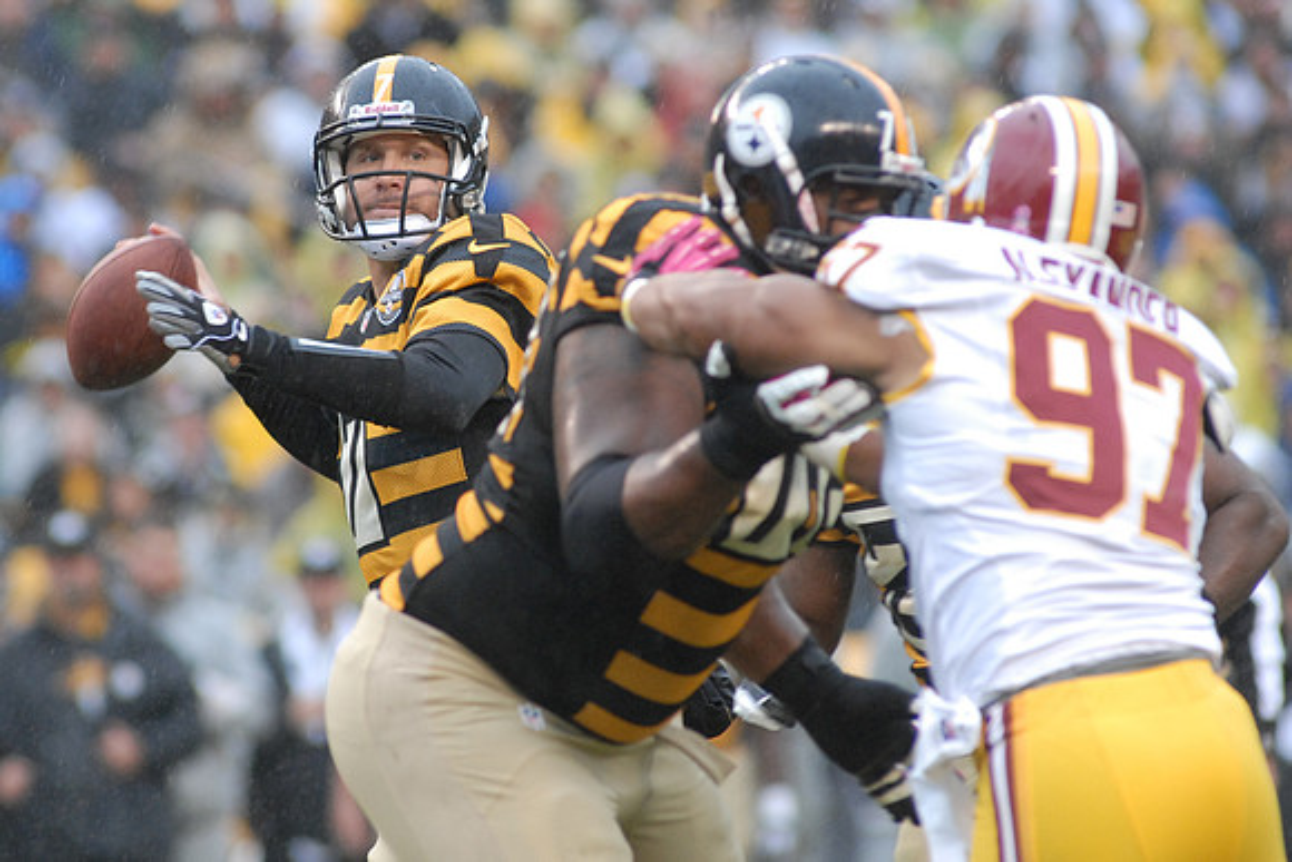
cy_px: 431
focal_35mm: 450
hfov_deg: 4.6
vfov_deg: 3.1
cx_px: 646
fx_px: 16153
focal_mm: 300
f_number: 3.5
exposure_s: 1/640
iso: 800
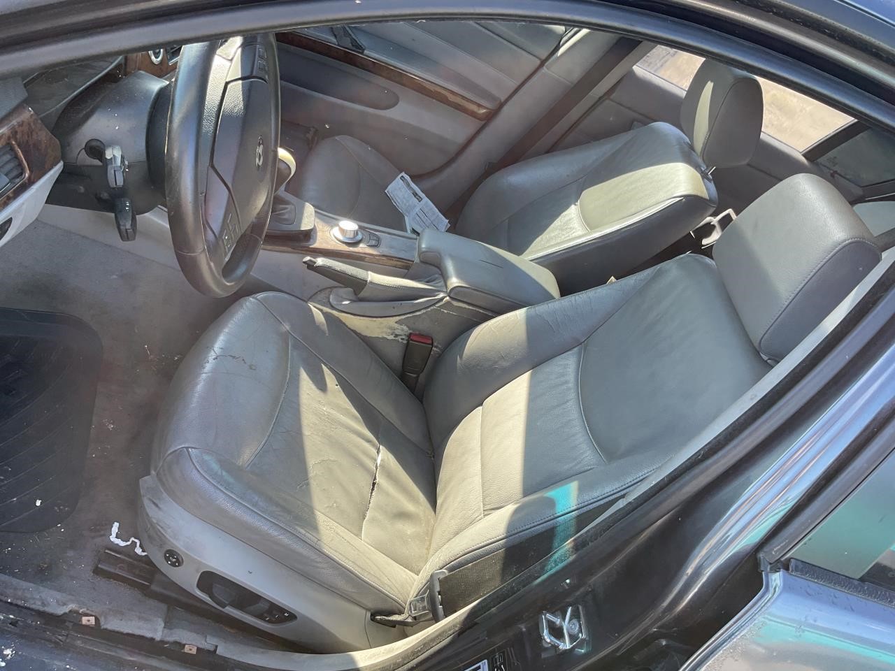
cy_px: 336
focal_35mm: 29
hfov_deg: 61.7
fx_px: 750
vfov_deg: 48.2
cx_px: 448
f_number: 1.8
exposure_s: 1/120
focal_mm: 3
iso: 20
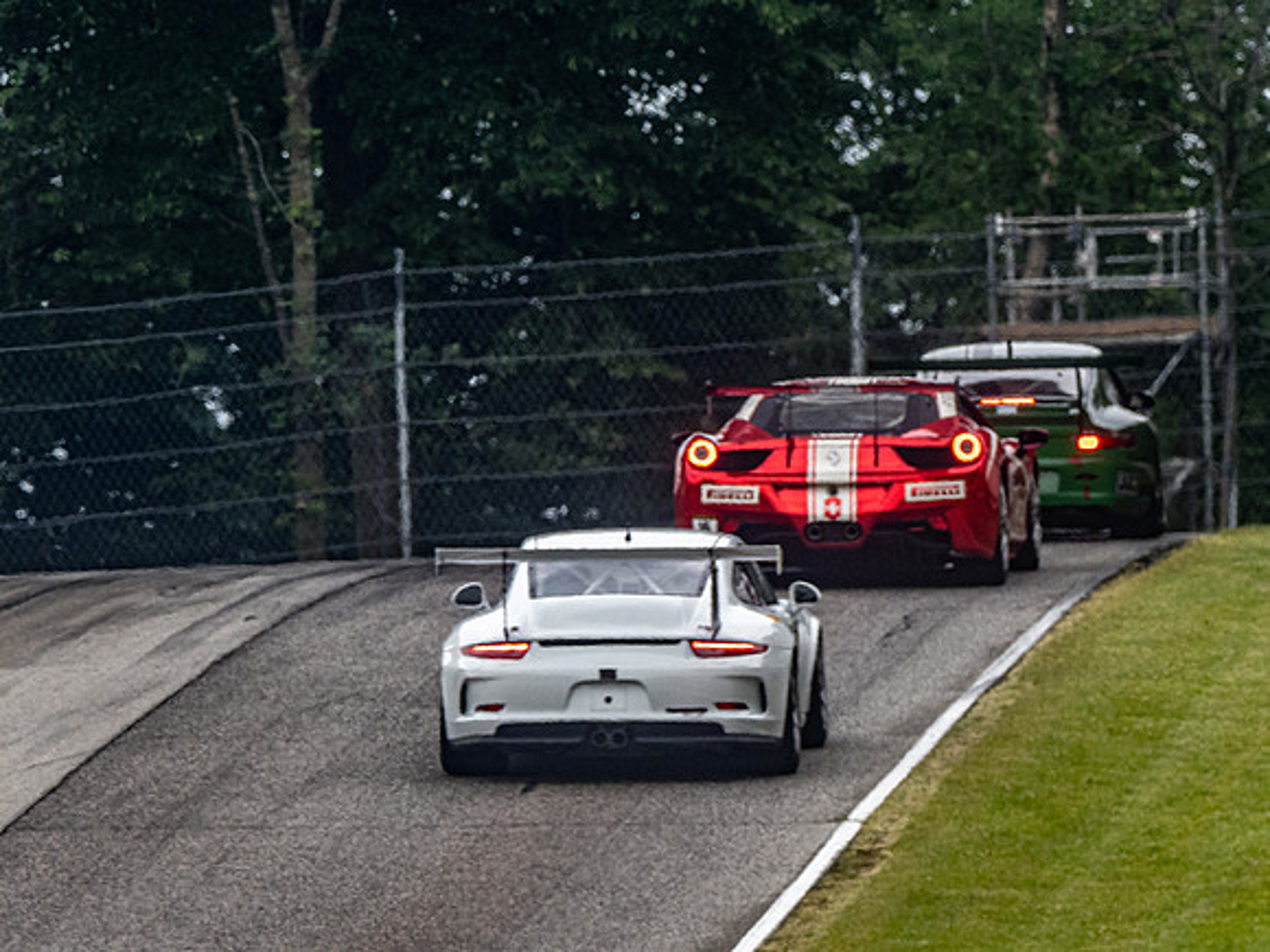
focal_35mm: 1112
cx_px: 840
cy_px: 323
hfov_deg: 1.8
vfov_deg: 1.3
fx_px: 40794
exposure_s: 1/400
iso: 400
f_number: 6.3
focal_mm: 420
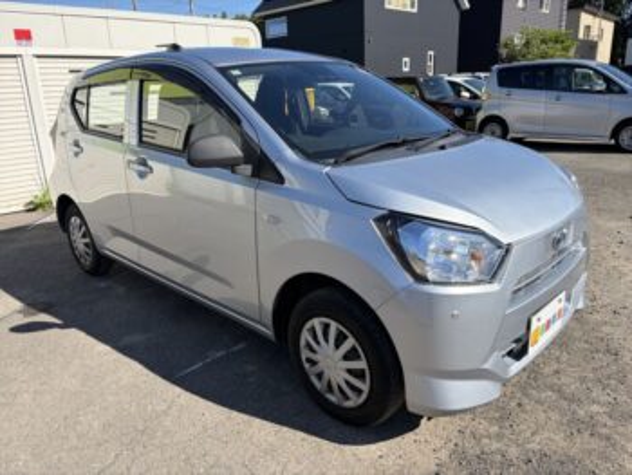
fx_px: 475
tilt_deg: -17.7
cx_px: 316
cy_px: 238
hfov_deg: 67.3
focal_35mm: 26
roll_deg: +3.2
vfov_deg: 53.1
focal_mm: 5.96
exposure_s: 1/2747
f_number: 1.6
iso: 50
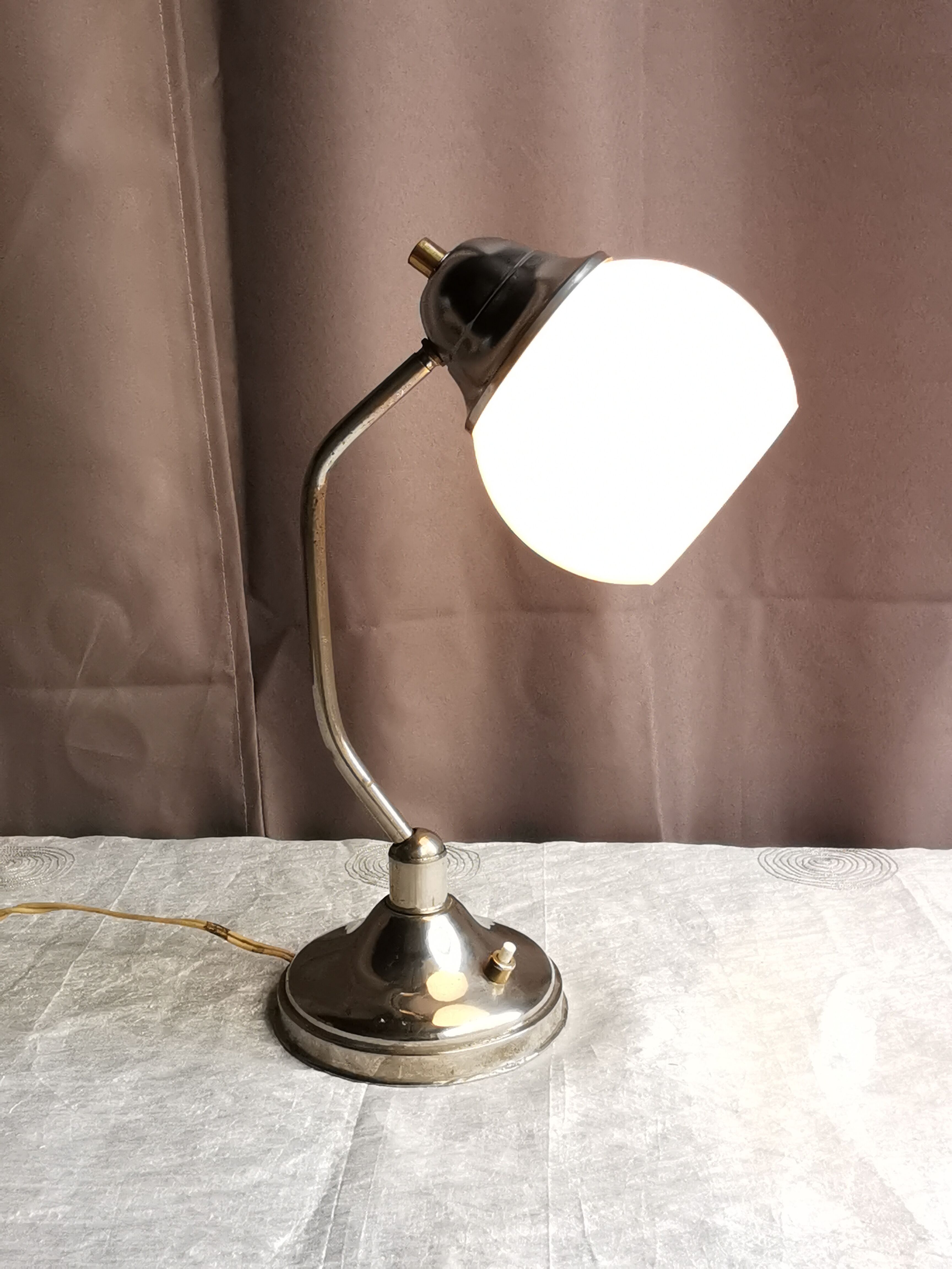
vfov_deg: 45.8
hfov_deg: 35.1
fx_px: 1503
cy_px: 634
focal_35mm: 41
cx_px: 476
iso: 80
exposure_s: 1/50
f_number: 2.2
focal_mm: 2.26
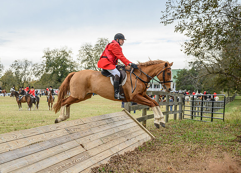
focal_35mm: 63
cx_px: 61
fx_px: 429
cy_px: 123
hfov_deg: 30.9
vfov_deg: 22.6
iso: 400
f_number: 5
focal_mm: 41
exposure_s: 1/640
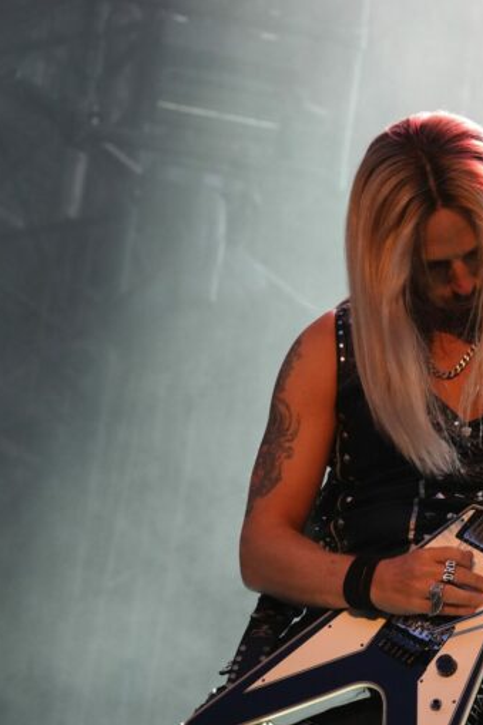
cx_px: 447
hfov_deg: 6.2
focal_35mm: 222
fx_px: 4470
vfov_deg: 9.3
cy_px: 362
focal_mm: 98
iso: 1000
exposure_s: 1/160
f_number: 5.6
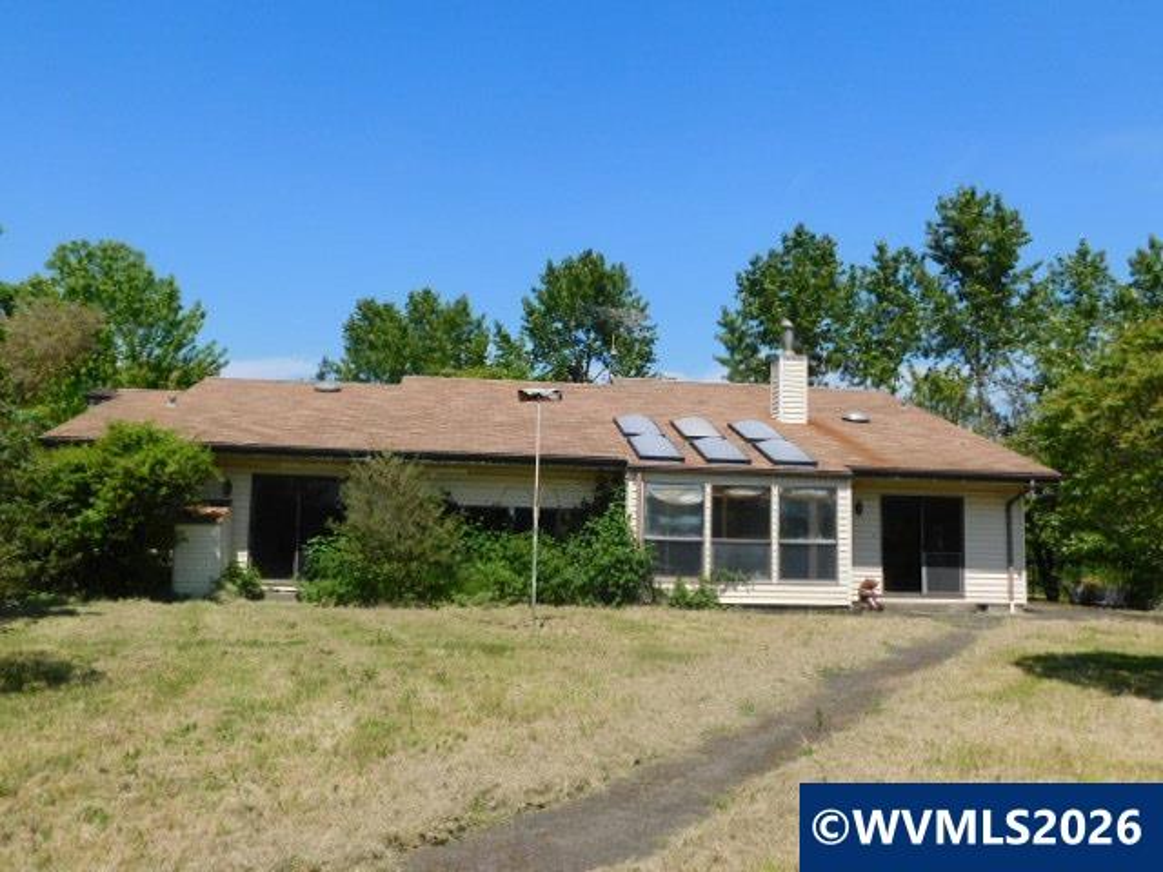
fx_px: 1008
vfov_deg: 46.8
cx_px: 582
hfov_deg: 60.0
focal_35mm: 30
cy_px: 436
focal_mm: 5.3
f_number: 6.4
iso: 125
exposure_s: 1/400
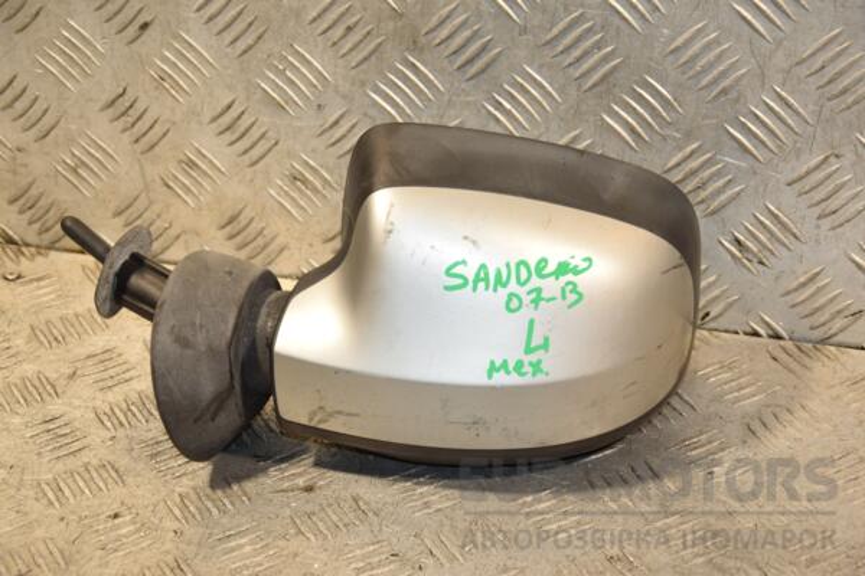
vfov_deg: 14.7
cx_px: 432
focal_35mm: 93
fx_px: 2234
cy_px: 288
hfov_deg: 21.9
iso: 800
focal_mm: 62
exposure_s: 1/160
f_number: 5.3
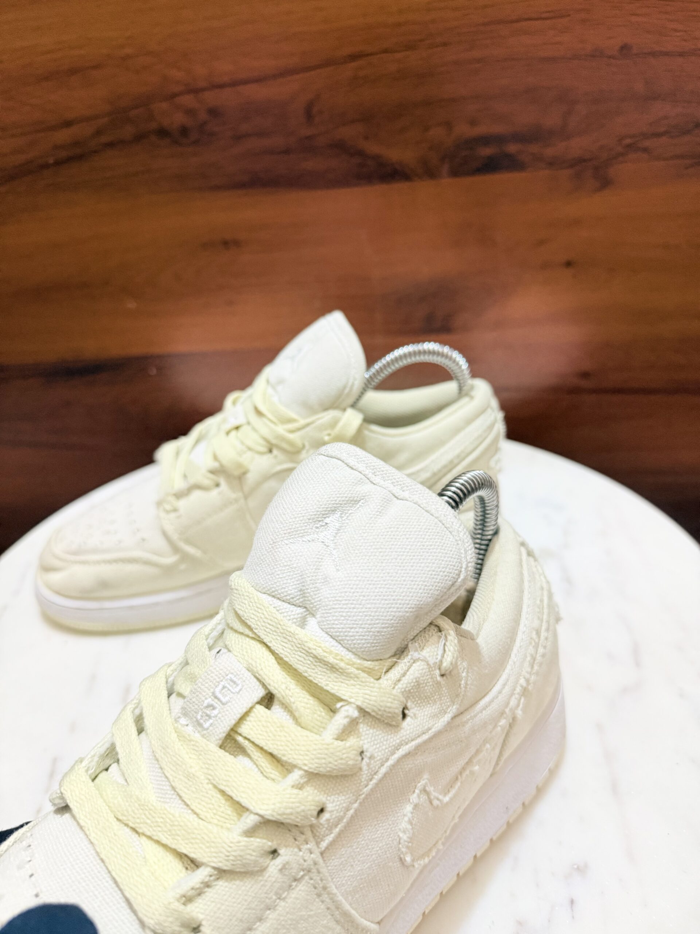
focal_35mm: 24
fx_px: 647
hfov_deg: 56.8
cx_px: 350
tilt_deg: -29.3
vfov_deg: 71.6
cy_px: 467
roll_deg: +5.0
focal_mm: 6.76
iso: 320
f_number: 1.78
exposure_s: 1/50
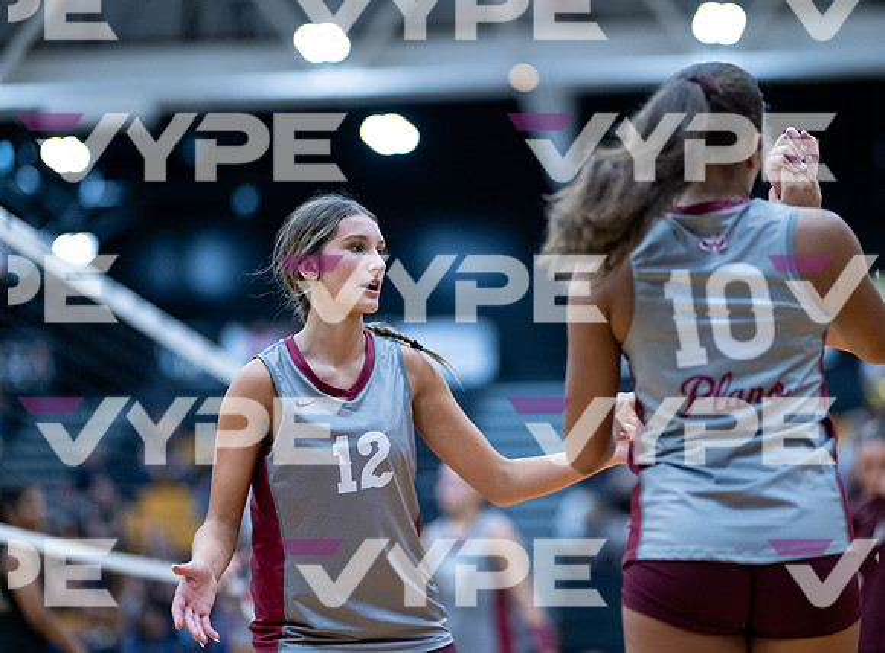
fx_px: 2545
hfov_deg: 19.7
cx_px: 446
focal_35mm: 100
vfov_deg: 14.6
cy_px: 294
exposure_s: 1/1600
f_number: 1.2
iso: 1250
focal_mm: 85
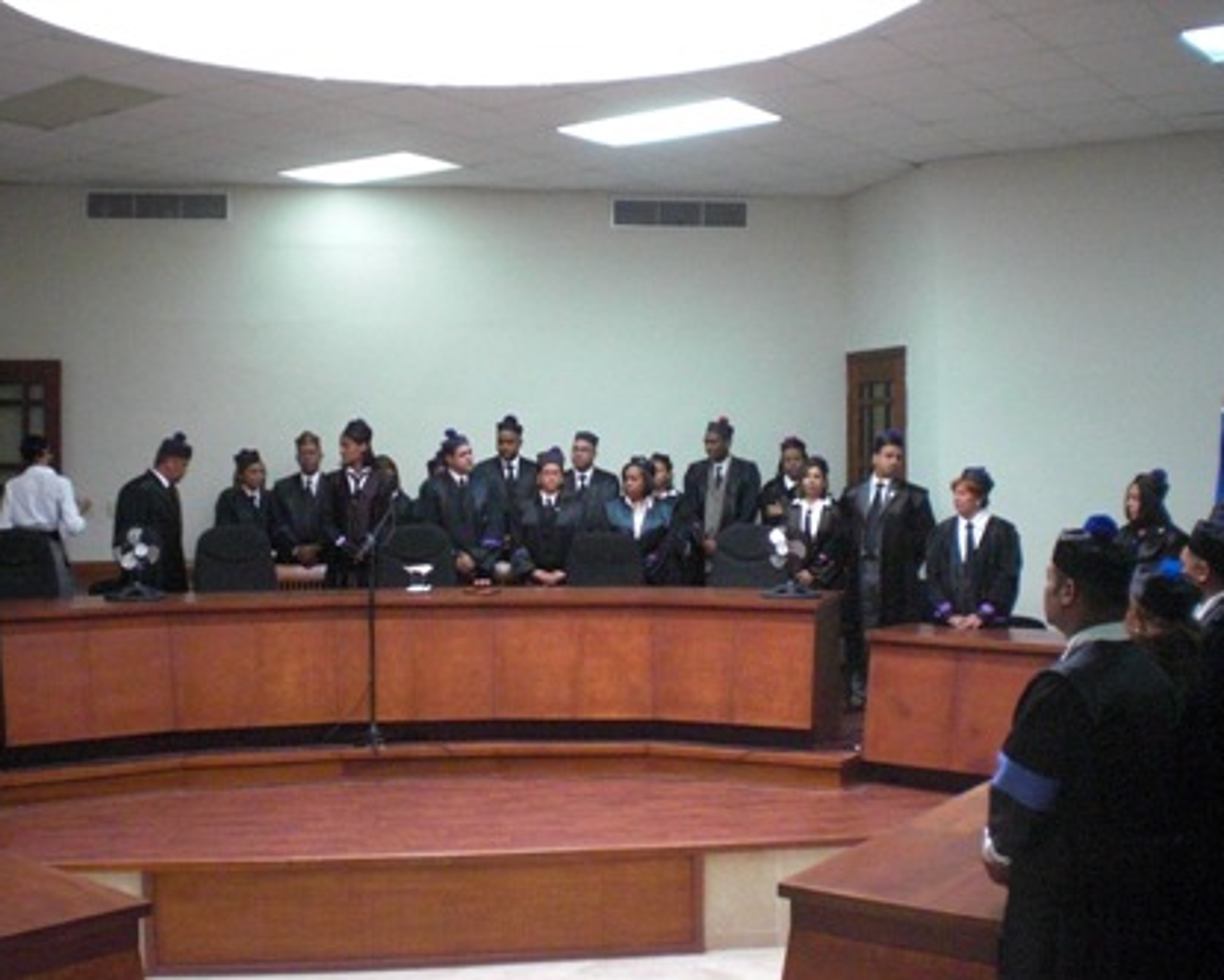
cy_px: 493
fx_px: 1449
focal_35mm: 40
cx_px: 584
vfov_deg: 37.3
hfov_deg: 45.8
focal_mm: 6.3
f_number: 3.1
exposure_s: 1/80
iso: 800
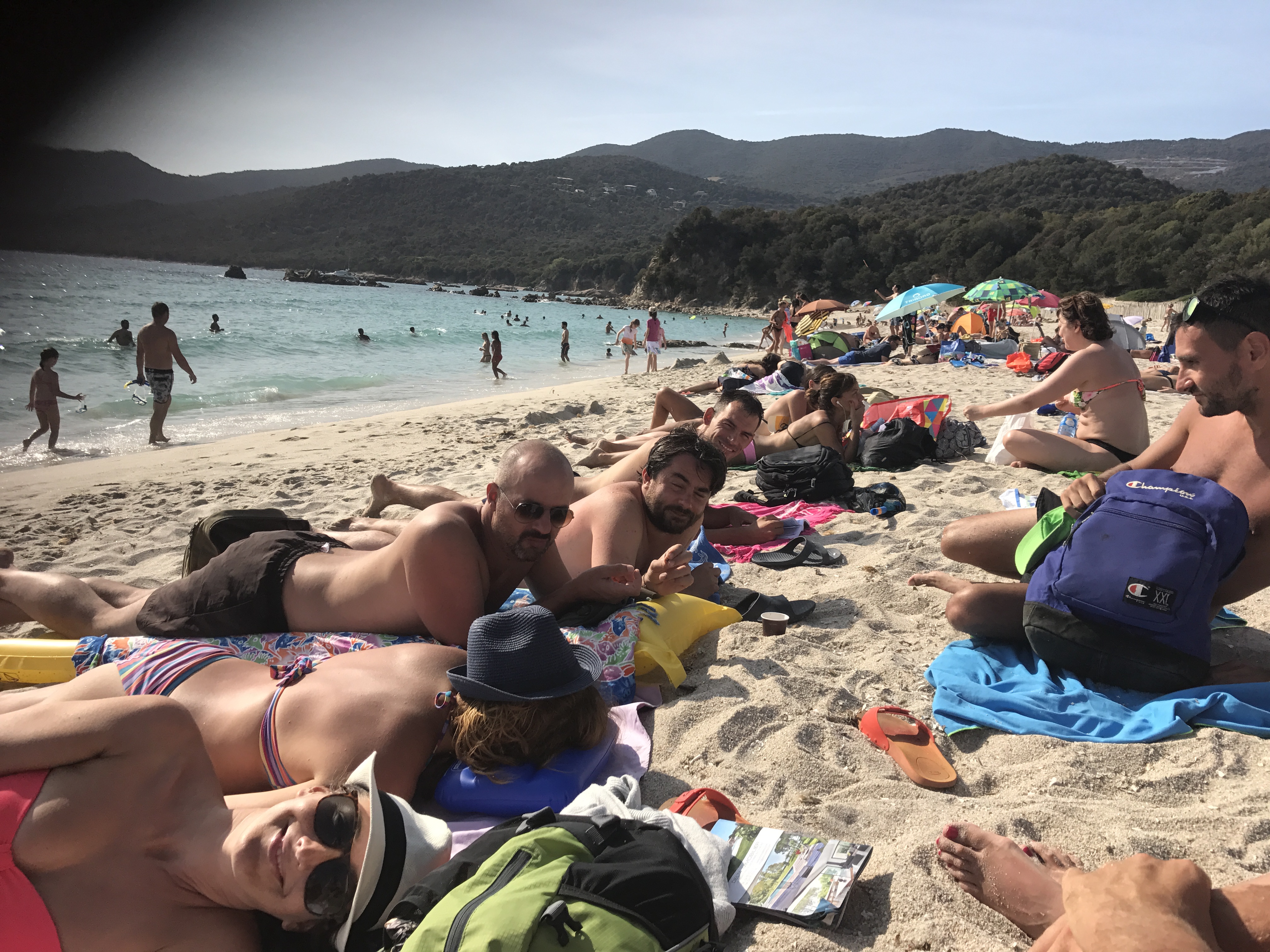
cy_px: 476
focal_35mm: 28
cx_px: 635
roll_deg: -3.7
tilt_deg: -8.8
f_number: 1.8
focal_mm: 3.99
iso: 20
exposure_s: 1/2283
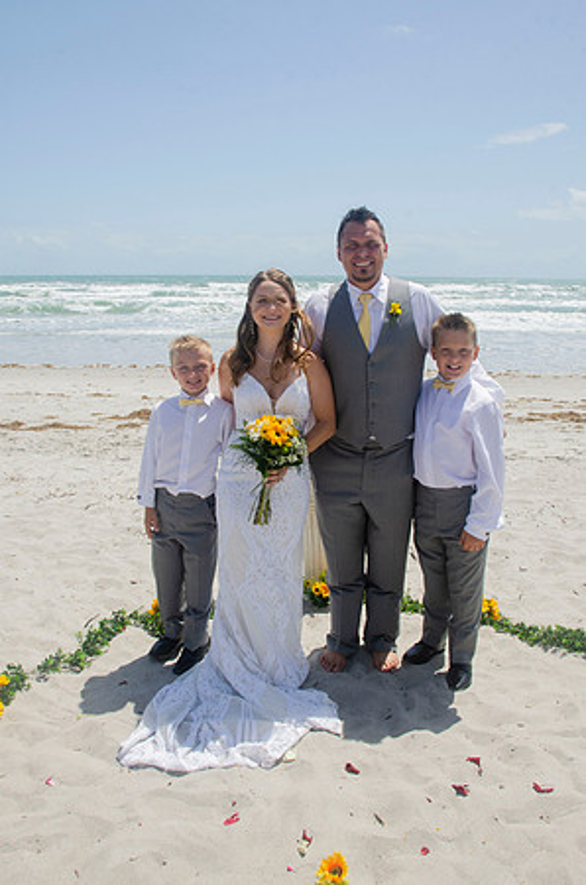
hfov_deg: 43.4
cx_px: 293
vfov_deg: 62.0
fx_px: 736
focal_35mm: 30
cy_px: 442
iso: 100
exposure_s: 1/250
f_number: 11
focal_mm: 20
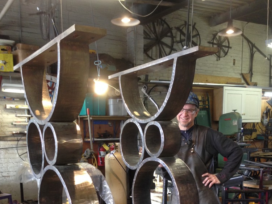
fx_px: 354
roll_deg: +1.8
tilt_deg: -9.5
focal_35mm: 45
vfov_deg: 30.7
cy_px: 185
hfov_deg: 42.1
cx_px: 136
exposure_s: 1/20
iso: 80
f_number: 2.4
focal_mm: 4.12
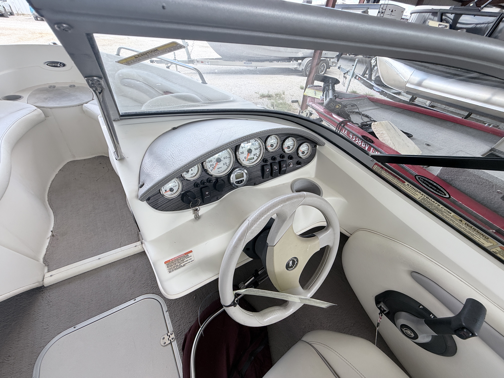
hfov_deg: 102.1
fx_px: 204
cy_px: 189
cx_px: 252
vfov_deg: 85.7
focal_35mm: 14
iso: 50
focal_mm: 2.22
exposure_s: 1/121
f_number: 2.2
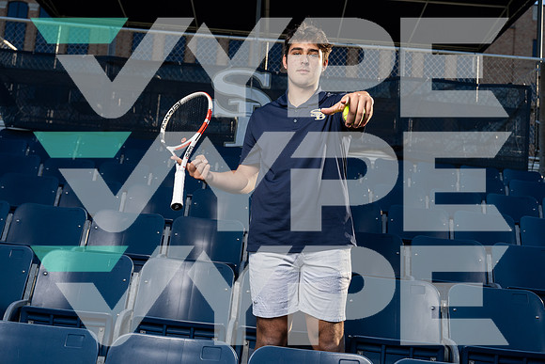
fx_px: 545
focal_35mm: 36
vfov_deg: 36.9
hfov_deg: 53.1
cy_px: 182
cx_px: 272
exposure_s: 1/1000
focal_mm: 36
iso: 100
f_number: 4.5
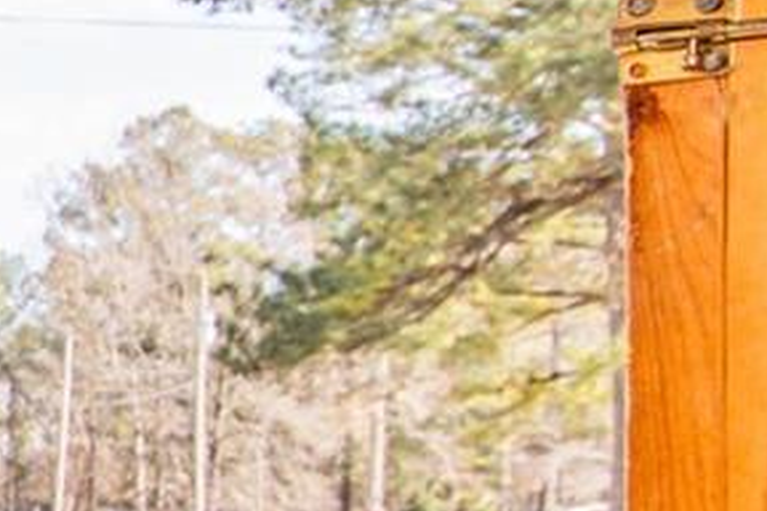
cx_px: -1598
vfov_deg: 10.0
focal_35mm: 135
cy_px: 586
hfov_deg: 10.4
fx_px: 2876
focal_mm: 19
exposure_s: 1/125
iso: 125
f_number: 5.6
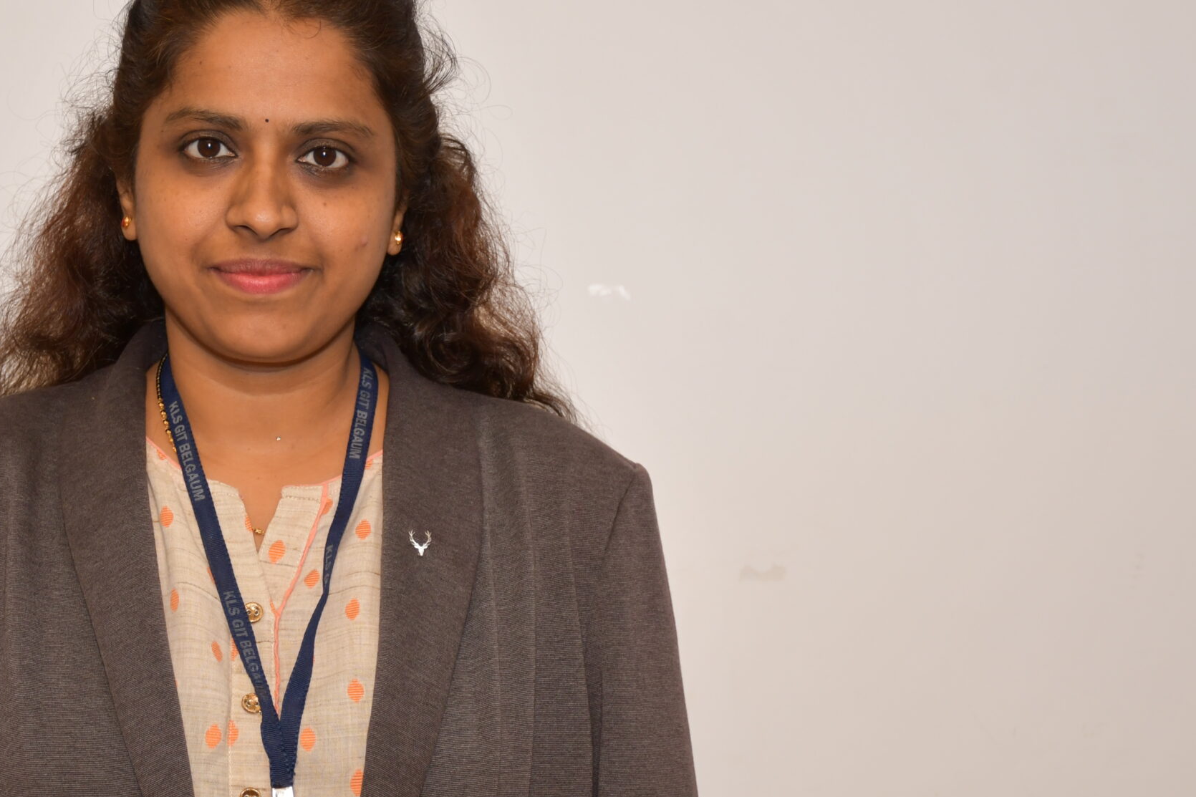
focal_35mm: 115
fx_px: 3820
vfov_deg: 11.9
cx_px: 372
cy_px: 451
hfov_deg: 17.7
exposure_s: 1/60
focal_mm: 50
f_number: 4.8
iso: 560
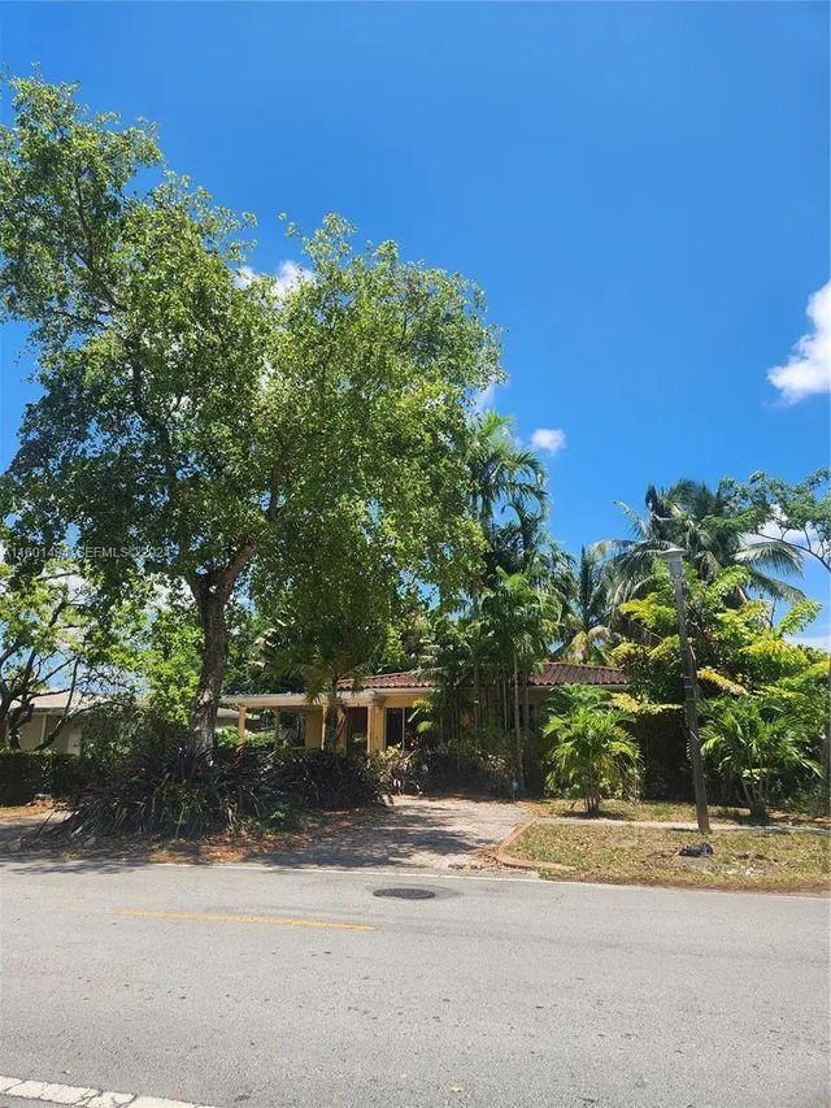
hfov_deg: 58.9
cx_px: 416
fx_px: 736
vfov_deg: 73.9
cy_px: 554
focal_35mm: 23
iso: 20
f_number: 1.8
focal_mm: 5.4
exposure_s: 1/1272
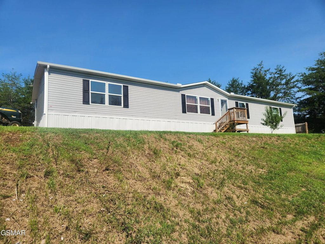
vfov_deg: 58.9
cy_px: 122
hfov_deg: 73.9
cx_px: 162
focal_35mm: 23
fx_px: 216
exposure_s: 1/1894
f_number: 1.8
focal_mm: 5.4
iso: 20
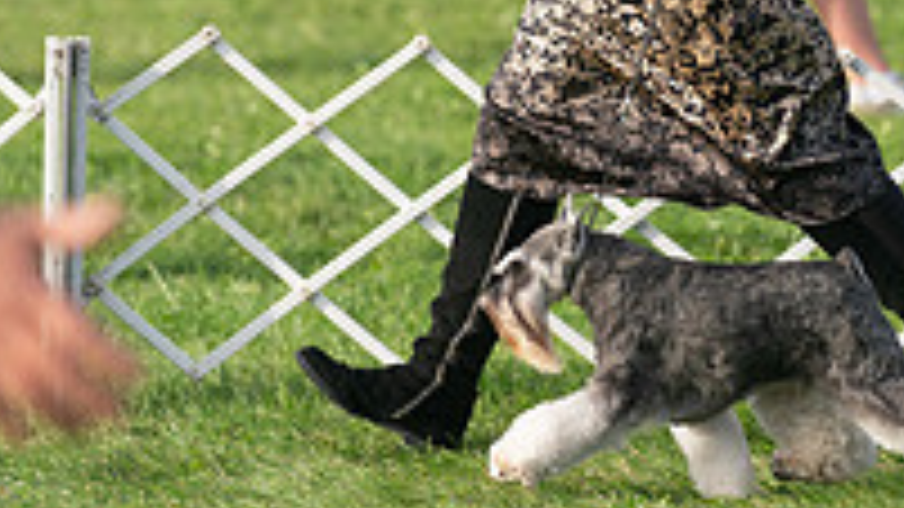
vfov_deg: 2.5
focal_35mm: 495
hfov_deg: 4.4
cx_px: 553
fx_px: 11864
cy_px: 27
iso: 400
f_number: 3.2
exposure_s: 1/2000
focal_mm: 164
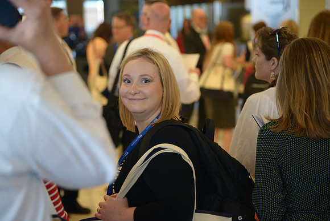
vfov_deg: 11.4
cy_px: 110
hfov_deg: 17.1
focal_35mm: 120
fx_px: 1100
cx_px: 165
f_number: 4
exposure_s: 1/60
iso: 800
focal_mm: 120
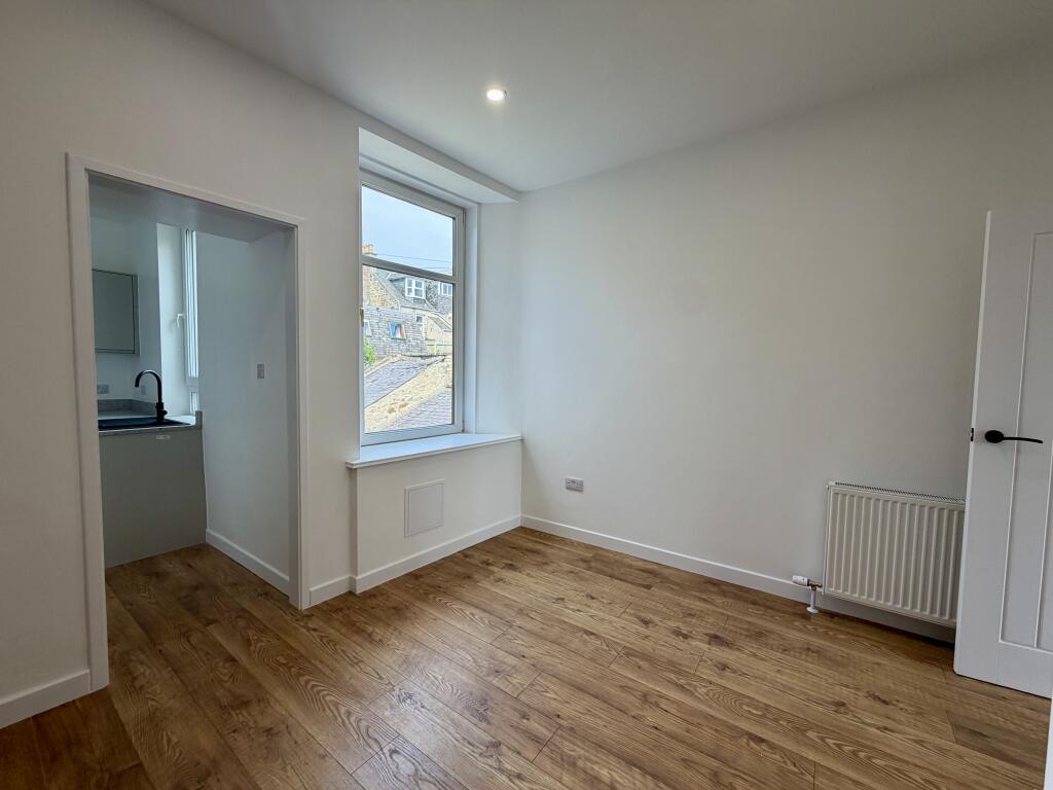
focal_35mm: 14
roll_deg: -0.9
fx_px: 426
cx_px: 526
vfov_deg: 85.7
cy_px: 395
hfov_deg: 102.1
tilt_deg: -3.2
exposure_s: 1/136
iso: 50
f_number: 2.2
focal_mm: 2.22
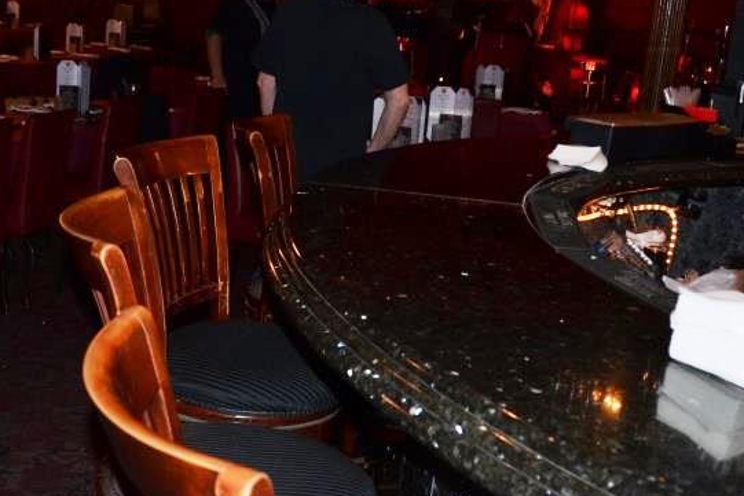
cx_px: 175
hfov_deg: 37.8
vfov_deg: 26.4
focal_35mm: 51
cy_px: 297
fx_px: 1054
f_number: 3.5
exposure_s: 1/60
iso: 800
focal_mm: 18
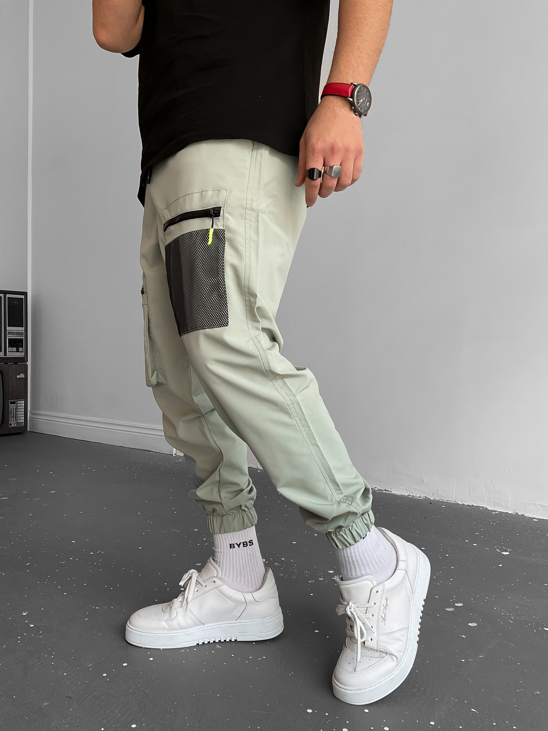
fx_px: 612
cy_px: 366
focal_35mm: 29
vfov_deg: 61.7
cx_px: 274
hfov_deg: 48.2
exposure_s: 1/120
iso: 25
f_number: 1.8
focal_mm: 3
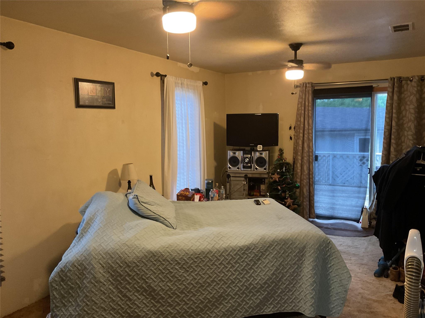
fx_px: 356
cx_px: 212
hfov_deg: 61.7
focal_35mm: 29
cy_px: 159
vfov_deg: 48.2
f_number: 1.8
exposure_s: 1/30
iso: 250
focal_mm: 3
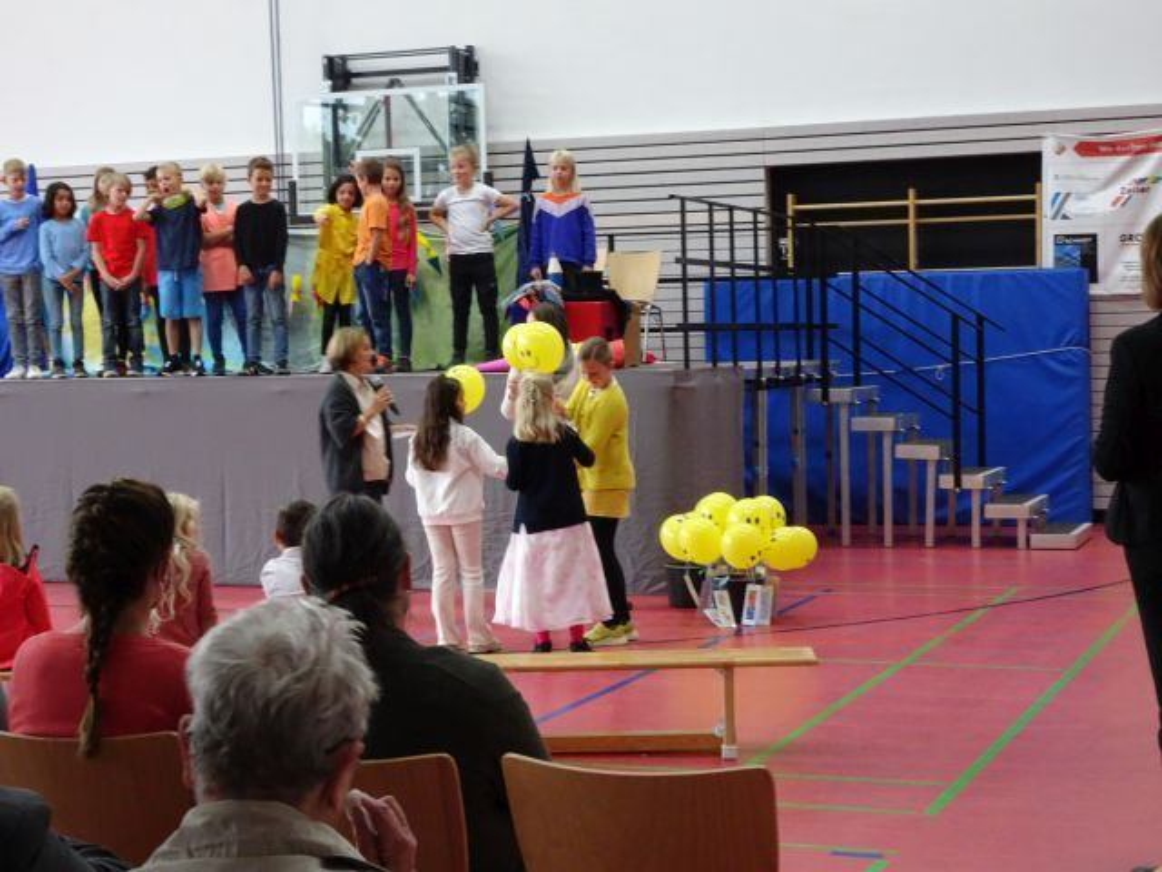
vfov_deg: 23.7
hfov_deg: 31.2
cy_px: 436
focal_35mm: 62
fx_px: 2081
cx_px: 581
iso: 800
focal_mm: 10.59
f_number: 4.5
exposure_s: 1/40
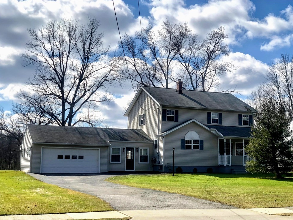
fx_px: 457
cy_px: 113
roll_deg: -0.5
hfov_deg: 35.5
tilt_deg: +6.3
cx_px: 150
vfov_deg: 27.0
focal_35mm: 54
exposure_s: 1/906
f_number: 2.4
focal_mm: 6
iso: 16
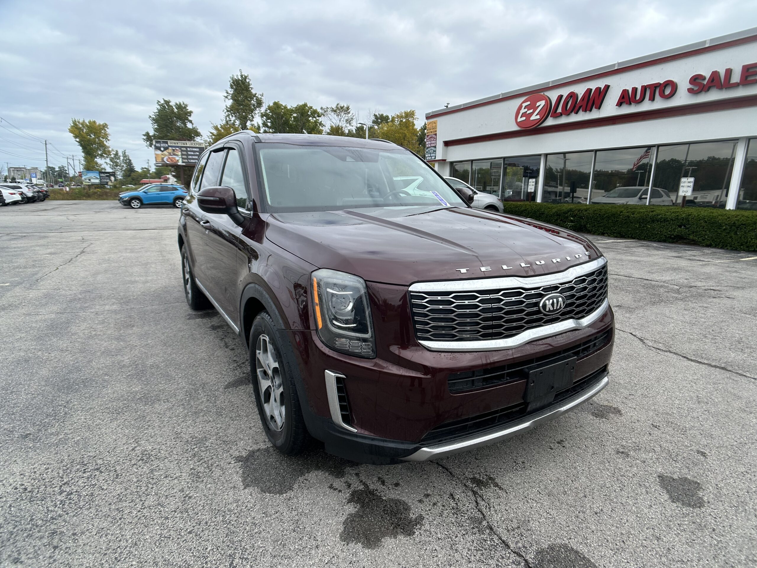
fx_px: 569
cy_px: 284
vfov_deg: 53.1
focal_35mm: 26
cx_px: 378
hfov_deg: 67.3
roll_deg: +0.2
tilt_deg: -13.2
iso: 50
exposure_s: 1/1698
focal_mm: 5.7
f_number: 1.5
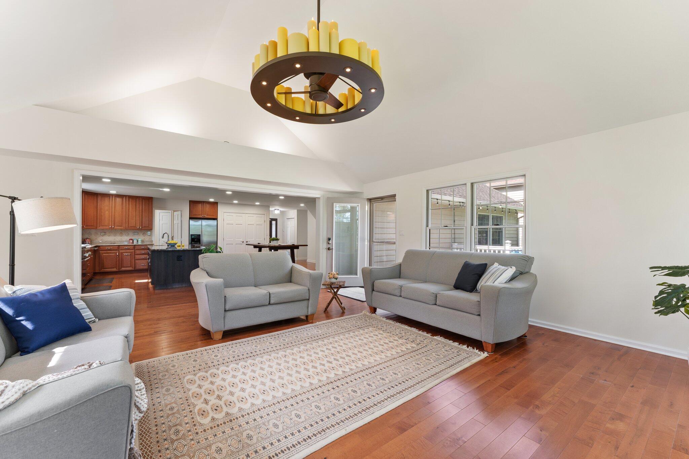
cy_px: 230
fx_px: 268
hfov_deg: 104.3
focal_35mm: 14
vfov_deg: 81.2
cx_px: 344
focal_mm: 14
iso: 400
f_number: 8
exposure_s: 1/8
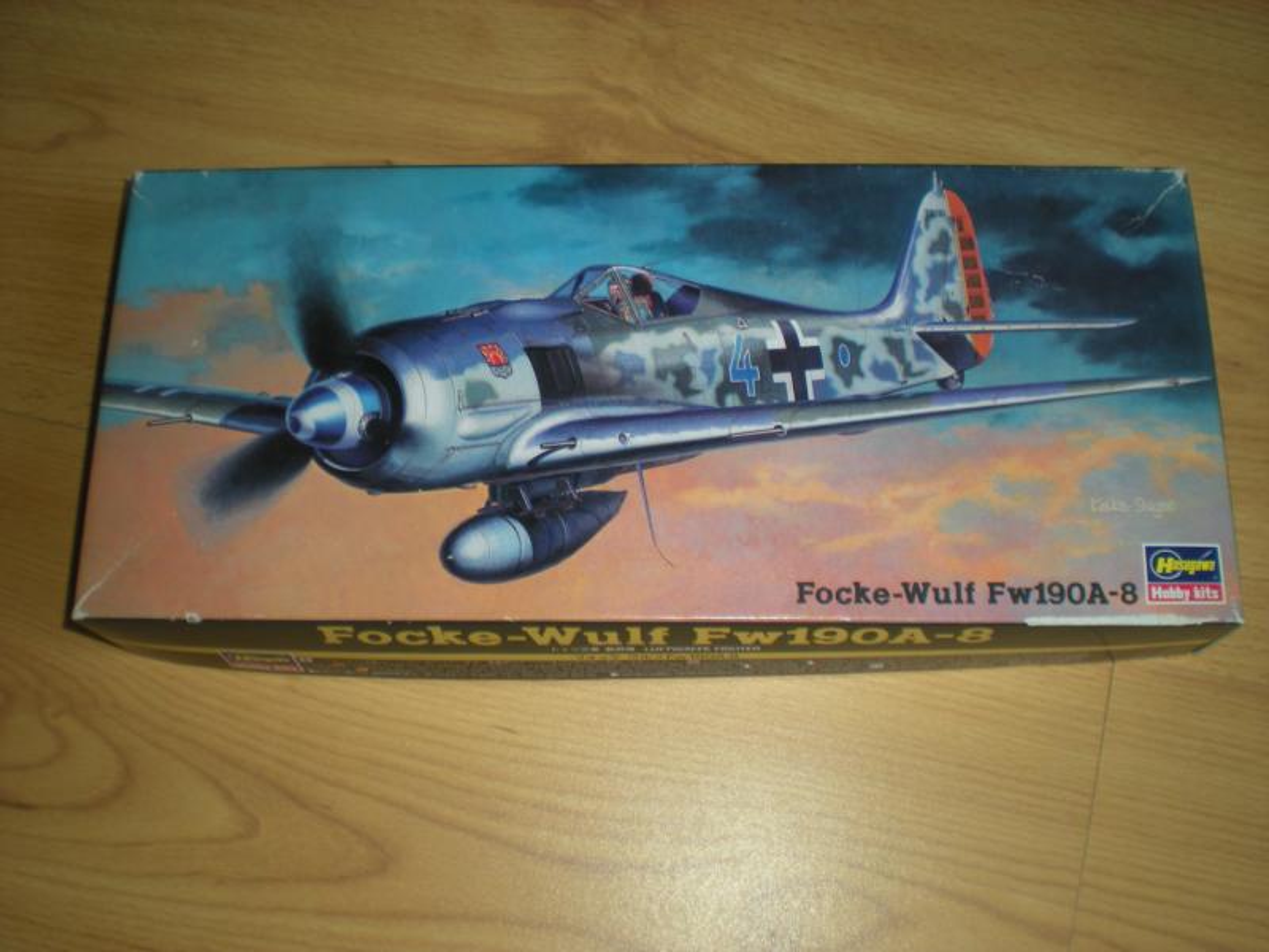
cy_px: 476
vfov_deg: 37.7
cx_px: 634
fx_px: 1393
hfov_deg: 49.0
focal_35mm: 38
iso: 64
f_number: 3.1
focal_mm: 6.3
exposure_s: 1/33
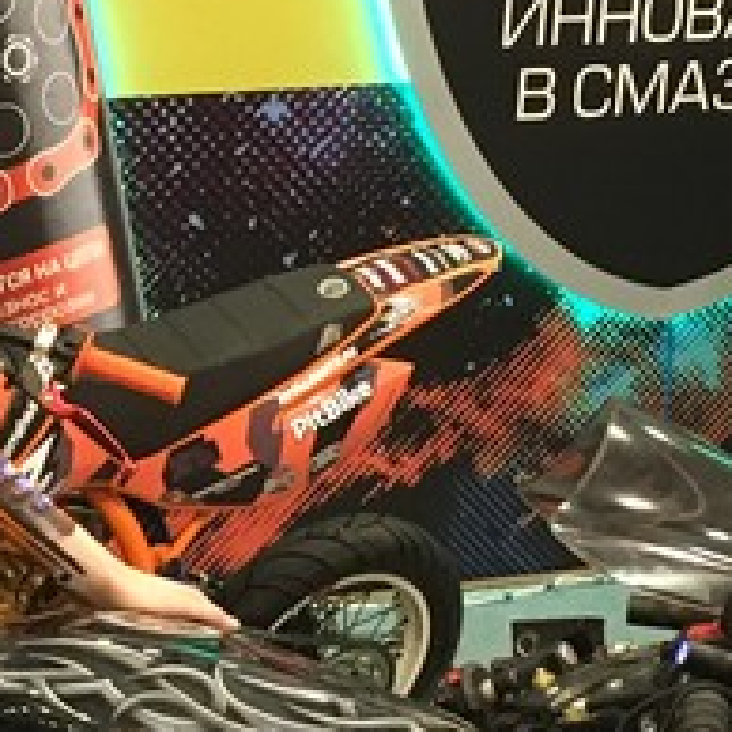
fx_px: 2847
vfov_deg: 14.6
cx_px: 45
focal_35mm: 119
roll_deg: +0.0
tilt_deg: -16.0
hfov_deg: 14.5
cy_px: 492
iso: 200
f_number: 2.2
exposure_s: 1/17
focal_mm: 4.15
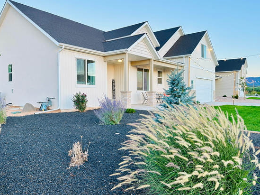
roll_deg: -0.2
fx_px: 210
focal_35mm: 28
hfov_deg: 63.1
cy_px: 93
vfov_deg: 49.7
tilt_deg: +0.1
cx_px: 109
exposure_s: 1/60
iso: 125
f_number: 1.78
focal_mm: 6.86
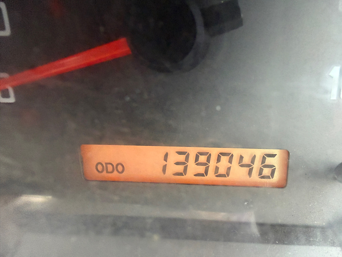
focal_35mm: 24
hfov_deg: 71.6
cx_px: 171
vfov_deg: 56.8
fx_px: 237
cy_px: 128
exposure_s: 1/48
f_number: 2.2
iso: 400
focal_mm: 2.22
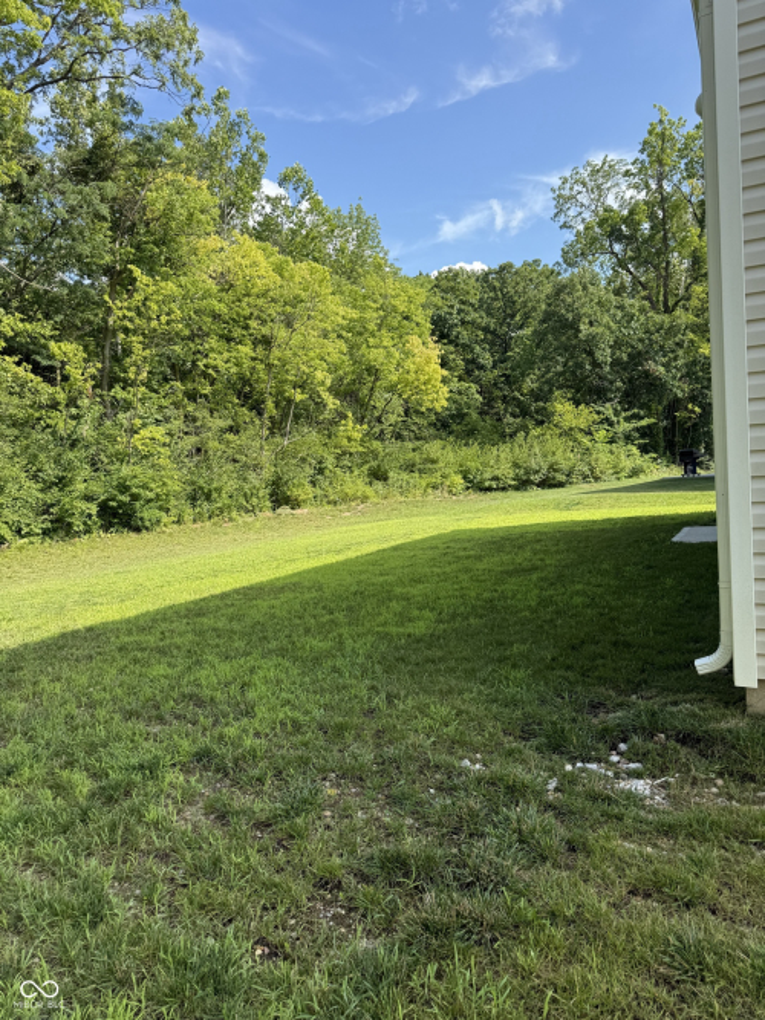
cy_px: 510
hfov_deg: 56.8
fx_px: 707
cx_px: 382
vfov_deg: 71.6
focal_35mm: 24
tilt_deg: -3.9
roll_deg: +4.3
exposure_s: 1/1689
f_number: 1.78
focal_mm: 6.76
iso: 80
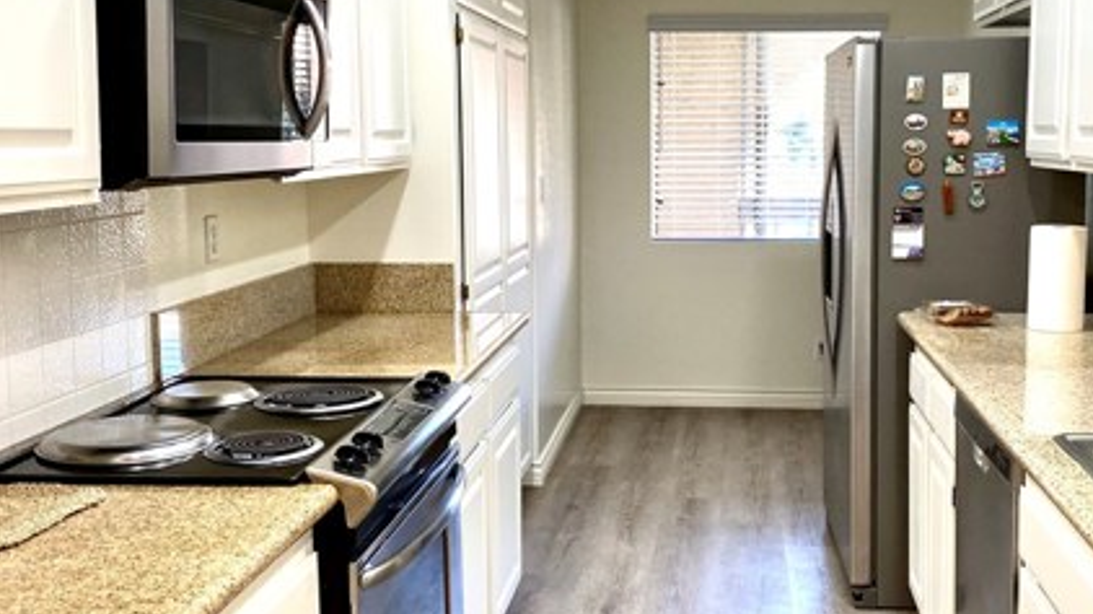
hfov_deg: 47.1
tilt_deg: -2.5
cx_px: 658
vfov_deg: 27.6
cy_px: 256
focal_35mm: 43
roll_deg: +0.2
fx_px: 1246
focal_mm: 4.25
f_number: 1.8
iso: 125
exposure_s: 1/120
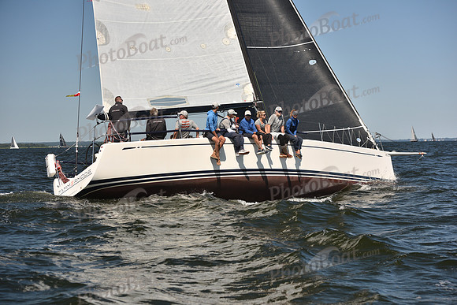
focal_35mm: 78
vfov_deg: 17.5
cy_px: 152
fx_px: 990
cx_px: 228
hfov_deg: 26.0
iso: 250
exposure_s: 1/1000
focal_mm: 78
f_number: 5
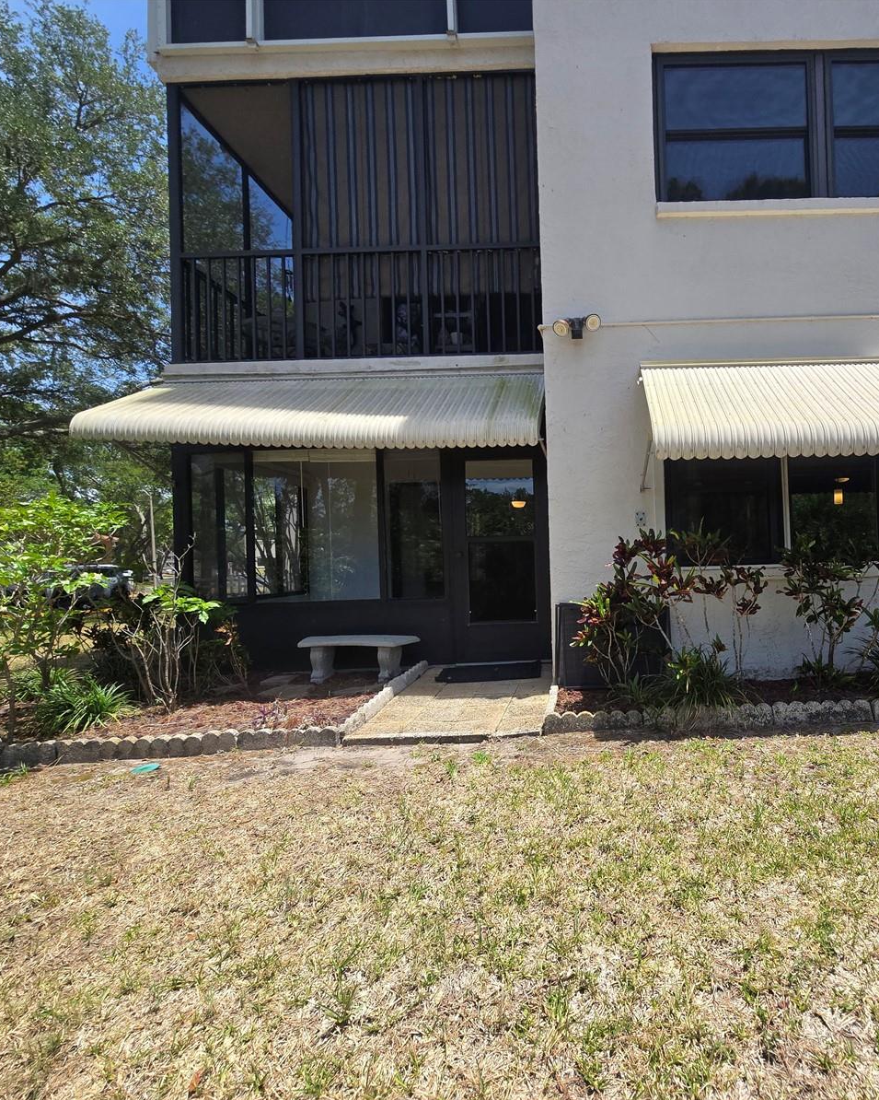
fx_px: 553
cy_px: 551
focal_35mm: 17
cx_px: 612
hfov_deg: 73.7
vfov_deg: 89.6
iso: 50
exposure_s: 1/1286
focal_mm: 2.2
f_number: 2.2
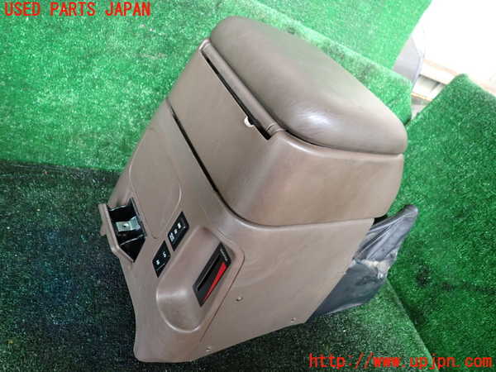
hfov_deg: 69.4
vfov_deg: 54.9
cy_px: 186
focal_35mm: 25
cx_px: 248
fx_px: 358
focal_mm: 4.5
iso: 250
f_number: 2
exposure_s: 1/30
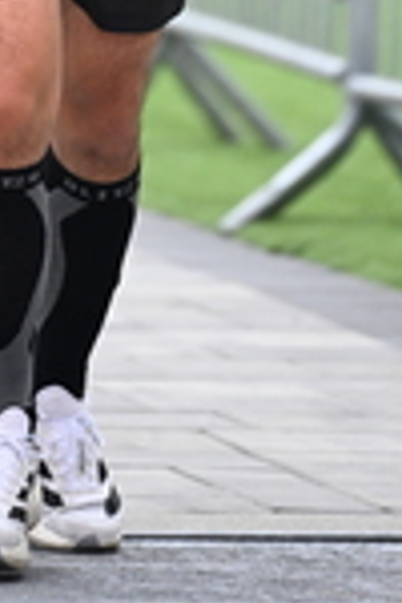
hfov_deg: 1.9
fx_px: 12260
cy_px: -498
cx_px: 50
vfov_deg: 2.8
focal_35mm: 732
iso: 1600
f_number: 2.8
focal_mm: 200
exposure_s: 1/3200
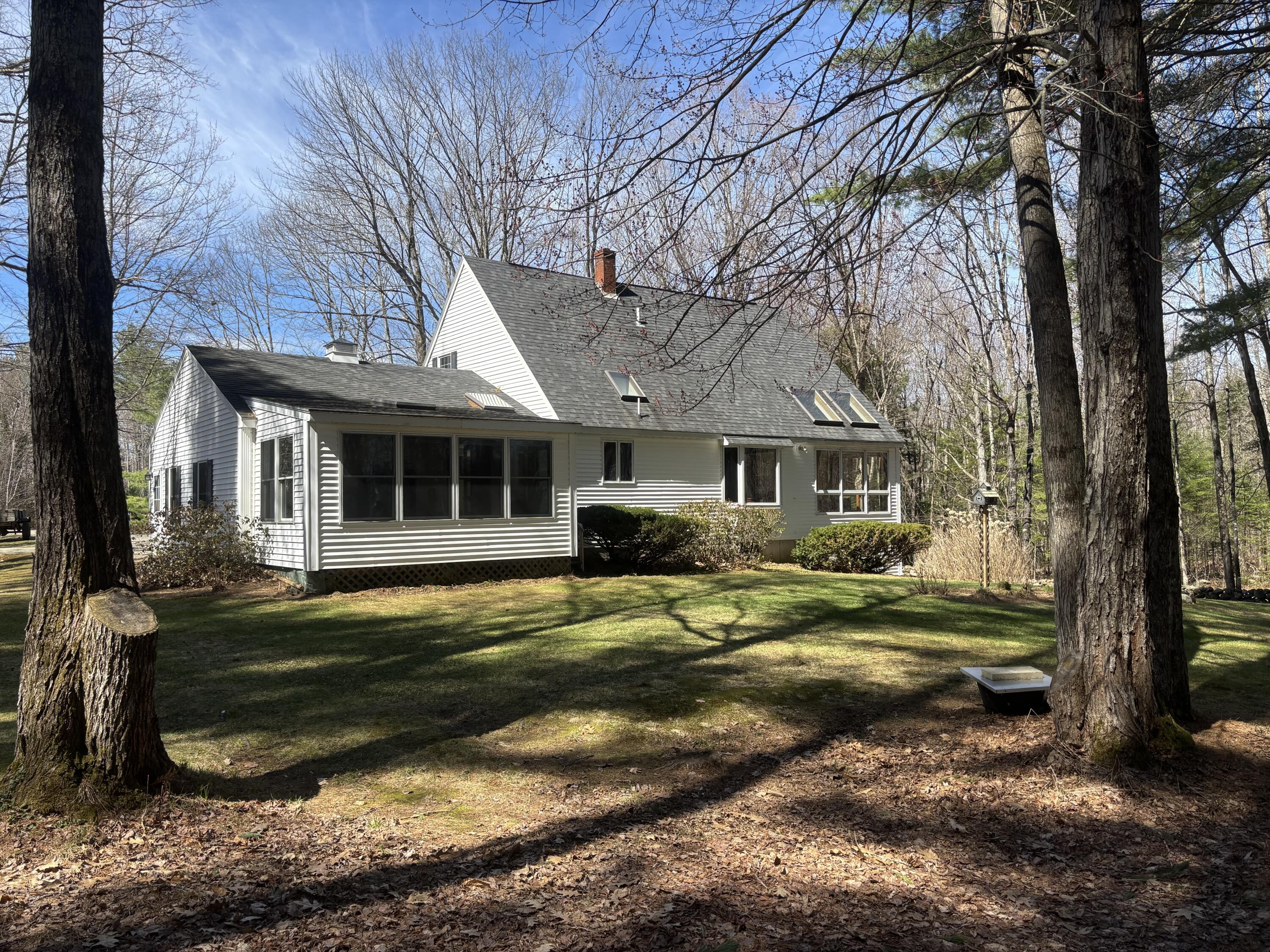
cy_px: 476
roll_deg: +0.6
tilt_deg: +2.2
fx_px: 954
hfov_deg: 67.3
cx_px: 635
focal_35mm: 26
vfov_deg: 53.1
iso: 50
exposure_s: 1/1437
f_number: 1.6
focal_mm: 5.96
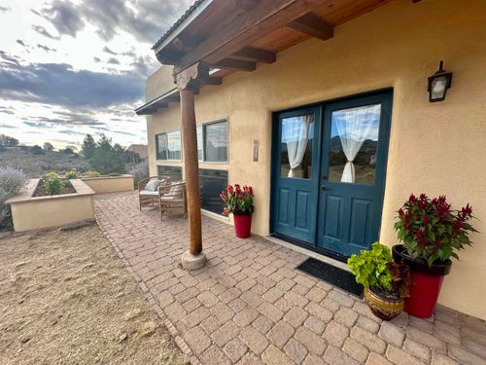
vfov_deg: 85.7
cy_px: 182
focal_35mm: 14
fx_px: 197
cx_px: 243
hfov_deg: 102.1
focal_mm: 2.22
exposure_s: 1/430
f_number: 2.2
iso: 40
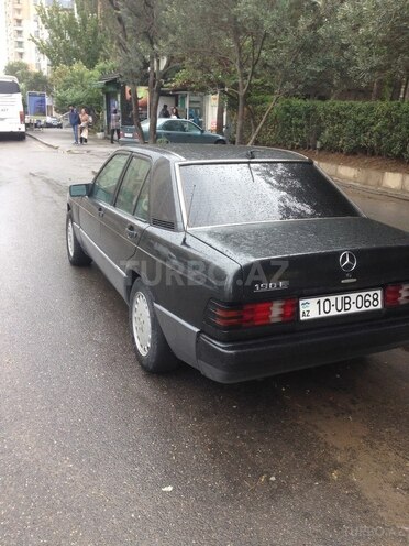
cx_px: 204
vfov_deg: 55.4
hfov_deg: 42.9
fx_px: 520
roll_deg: -3.6
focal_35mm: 33
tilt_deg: -16.5
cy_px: 273
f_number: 2.4
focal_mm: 4.12
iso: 50
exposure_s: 1/268
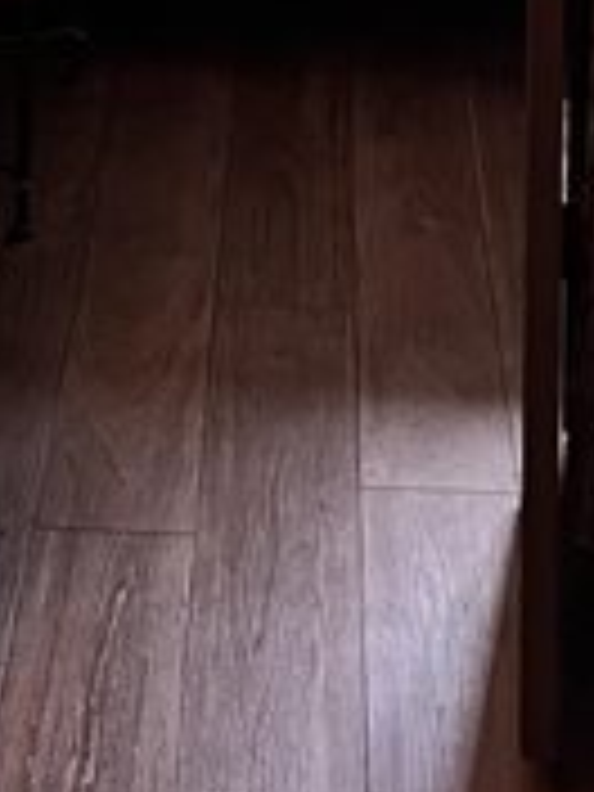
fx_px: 3249
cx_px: 94
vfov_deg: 12.8
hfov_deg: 10.4
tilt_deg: -7.3
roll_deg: +0.4
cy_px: -549
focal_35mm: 142
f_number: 1.6
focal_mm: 5.1
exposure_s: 1/60
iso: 160
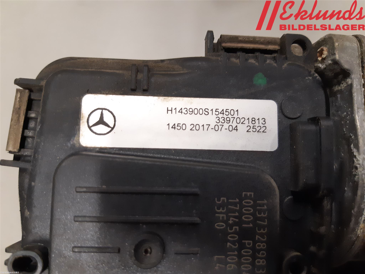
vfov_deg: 53.1
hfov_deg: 67.3
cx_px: 182
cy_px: 137
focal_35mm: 26
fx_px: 274
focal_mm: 3.93
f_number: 1.7
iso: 200
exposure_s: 1/50
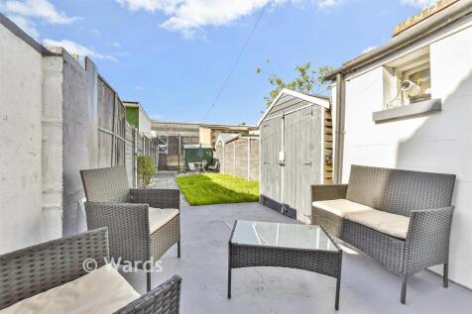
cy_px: 157
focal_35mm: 15
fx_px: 197
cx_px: 236
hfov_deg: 100.4
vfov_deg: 77.3
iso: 500
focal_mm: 10
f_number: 9
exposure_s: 1/320
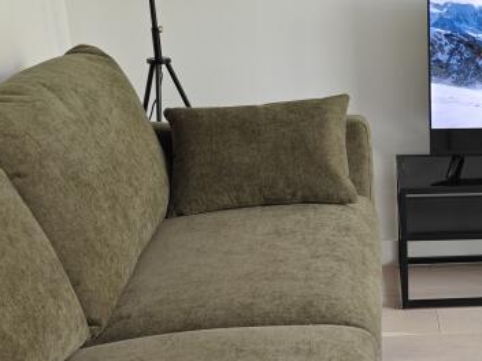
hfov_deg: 27.0
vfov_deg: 21.7
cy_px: 284
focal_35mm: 67
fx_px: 933
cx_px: 503
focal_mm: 6.06
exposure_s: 1/120
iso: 125
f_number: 1.6
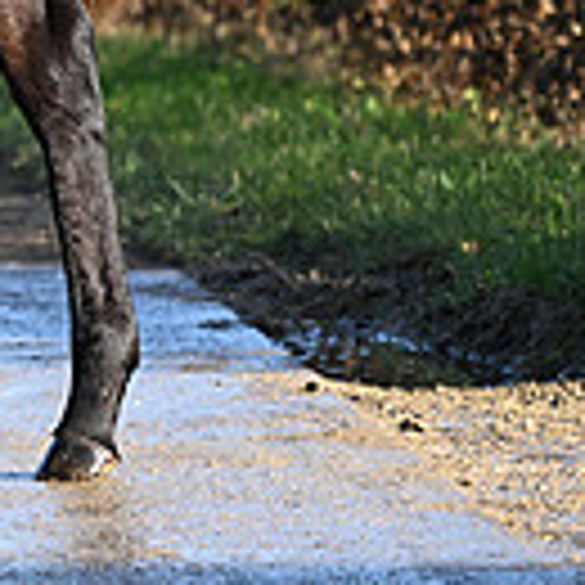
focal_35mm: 440
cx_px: -612
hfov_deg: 3.9
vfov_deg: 4.0
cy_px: -182
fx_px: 8413
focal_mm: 116
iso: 320
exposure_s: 1/1000
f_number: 4
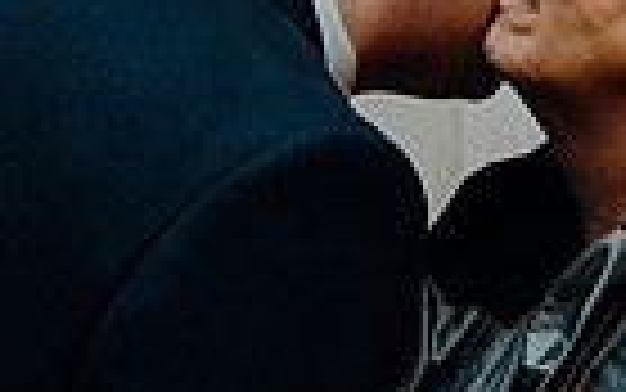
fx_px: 1741
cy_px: 462
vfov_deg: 12.6
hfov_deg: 20.4
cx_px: 369
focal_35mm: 102
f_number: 3.5
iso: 2500
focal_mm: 24
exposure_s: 1/200
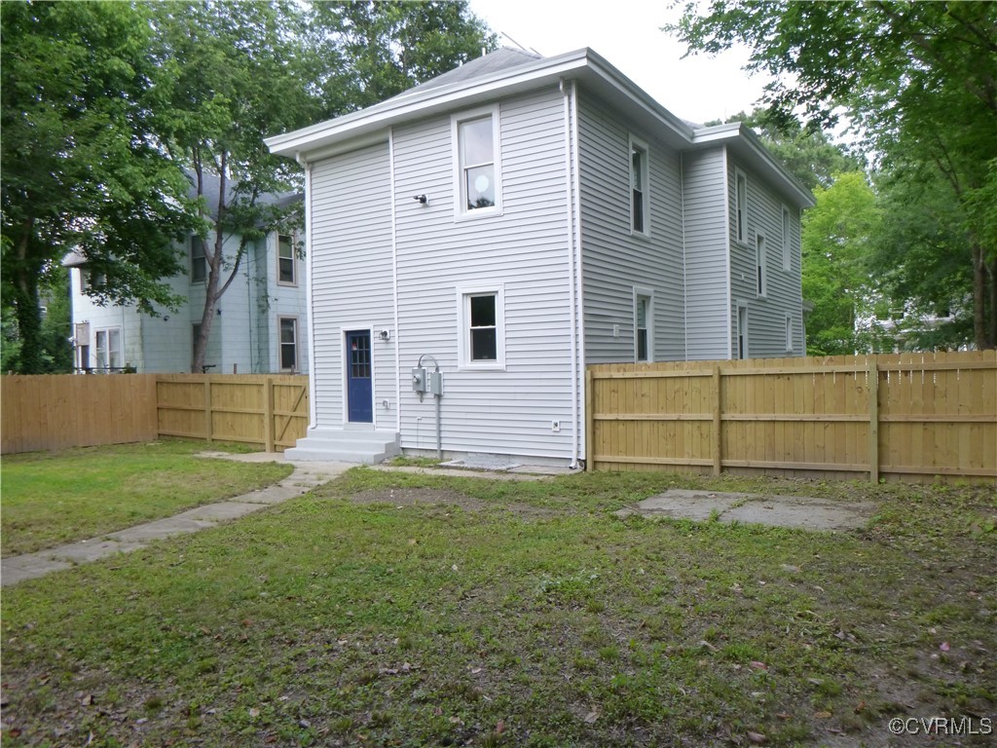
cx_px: 498
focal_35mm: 25
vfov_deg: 54.9
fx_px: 720
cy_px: 374
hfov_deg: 69.4
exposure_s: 1/100
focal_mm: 4.5
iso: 160
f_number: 3.9
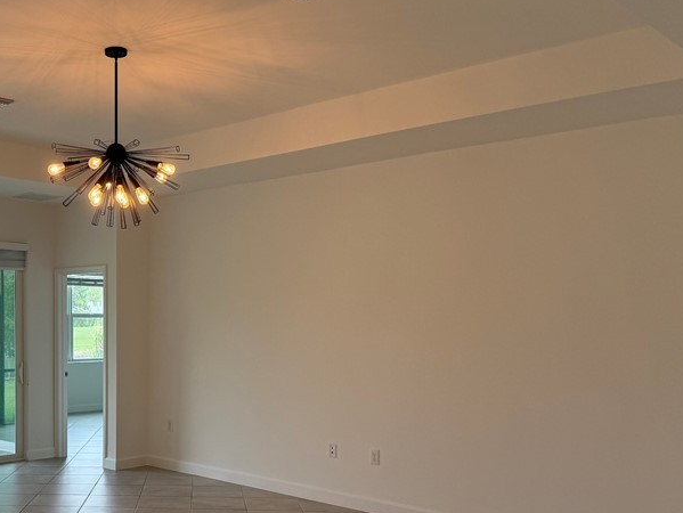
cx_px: 161
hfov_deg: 44.1
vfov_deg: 34.6
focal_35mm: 41
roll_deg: -0.1
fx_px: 809
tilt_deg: -2.6
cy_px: 368
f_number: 1.78
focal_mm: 6.76
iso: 80
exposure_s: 1/342
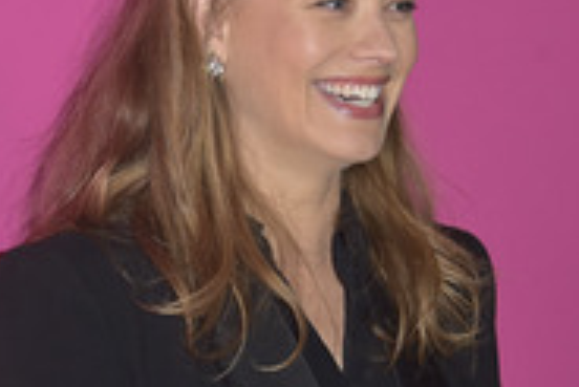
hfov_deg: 12.0
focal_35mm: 171
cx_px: 280
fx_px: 2752
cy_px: 283
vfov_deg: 8.0
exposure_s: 1/250
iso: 320
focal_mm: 70
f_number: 6.3
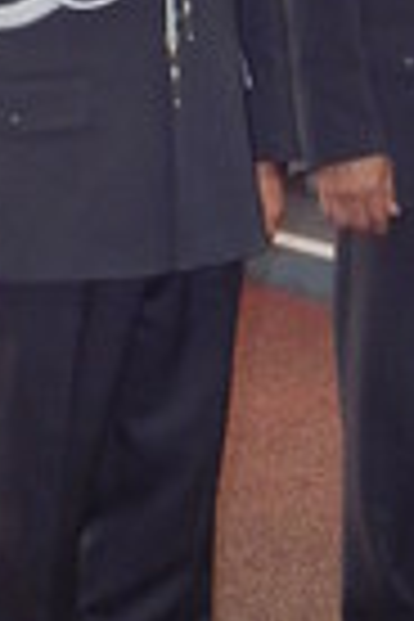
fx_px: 2829
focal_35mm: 164
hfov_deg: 8.4
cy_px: 58
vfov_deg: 12.4
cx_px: 108
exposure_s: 1/30
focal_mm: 6.1
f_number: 3.3
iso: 250
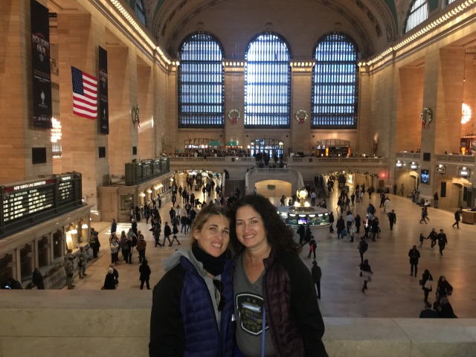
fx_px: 399
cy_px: 178
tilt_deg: -4.3
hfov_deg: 61.7
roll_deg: +0.0
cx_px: 238
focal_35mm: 29
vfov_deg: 48.2
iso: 200
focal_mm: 4.15
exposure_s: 1/16
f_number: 2.2
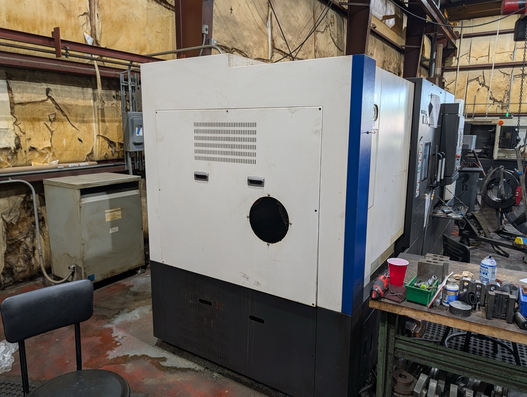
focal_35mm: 24
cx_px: 264
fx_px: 366
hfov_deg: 71.5
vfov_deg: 56.9
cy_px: 198
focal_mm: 6.9
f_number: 1.68
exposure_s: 1/108
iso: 23
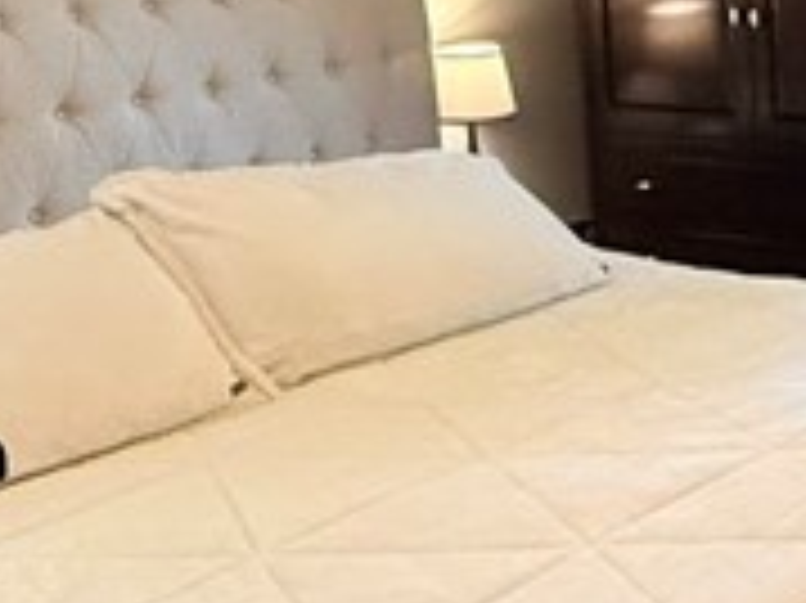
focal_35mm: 80
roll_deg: +0.7
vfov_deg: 18.1
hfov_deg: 21.0
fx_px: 1861
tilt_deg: -7.1
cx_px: 1180
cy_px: 45
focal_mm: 2.22
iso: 500
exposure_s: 1/60
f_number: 2.2
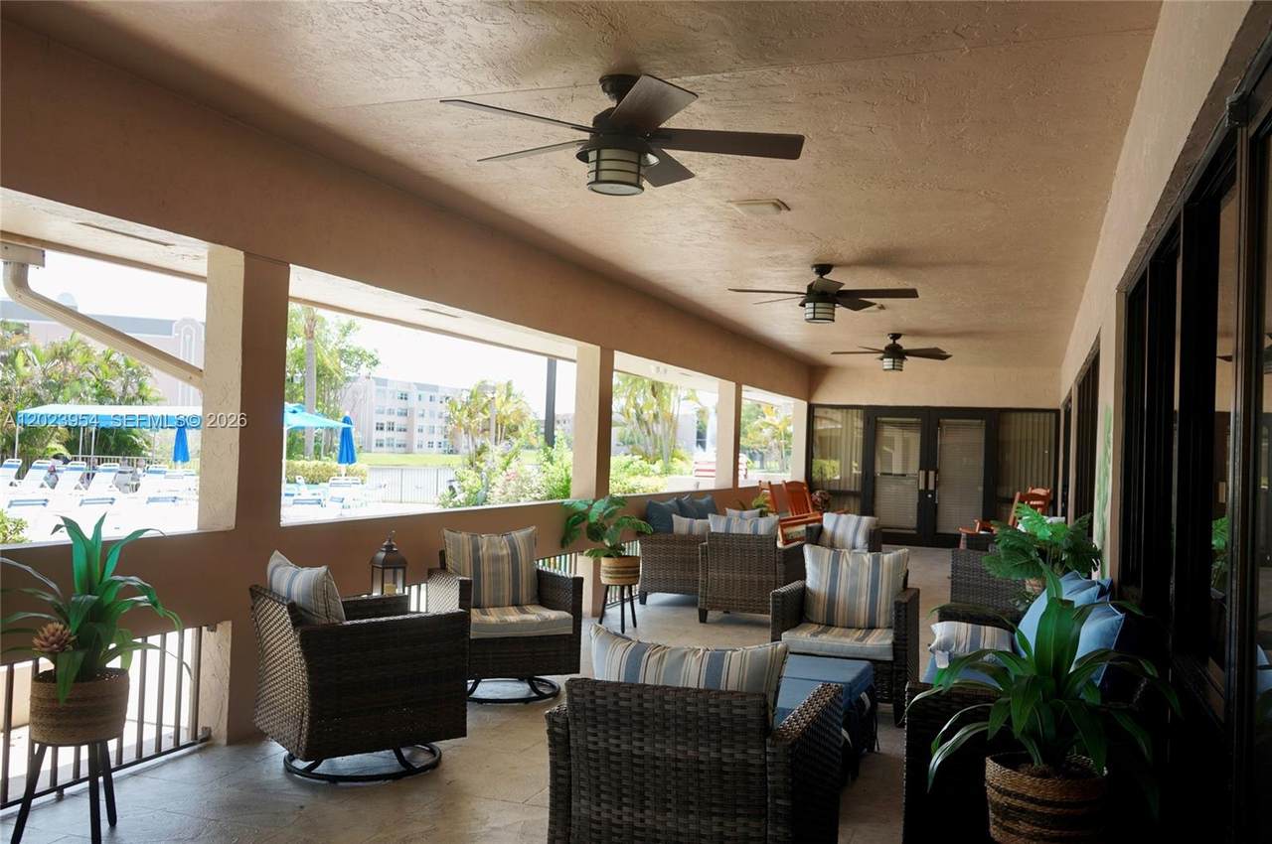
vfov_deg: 43.5
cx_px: 636
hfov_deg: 62.0
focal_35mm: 30
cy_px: 422
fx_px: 1059
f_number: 5.6
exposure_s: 1/125
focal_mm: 30
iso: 100
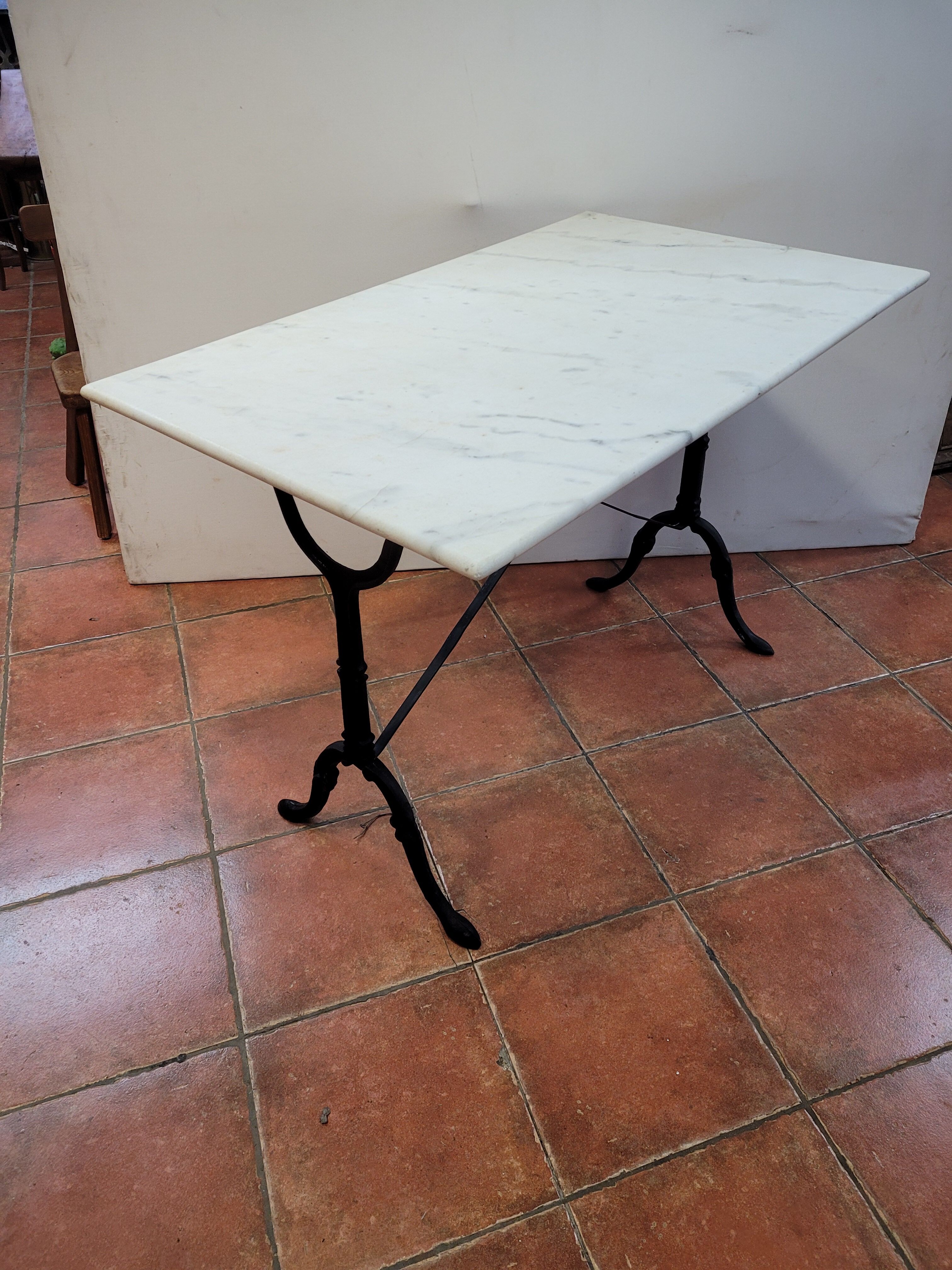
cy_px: 635
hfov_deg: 53.1
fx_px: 953
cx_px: 476
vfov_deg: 67.3
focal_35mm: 26
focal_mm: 5.4
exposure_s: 1/50
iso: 200
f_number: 1.8
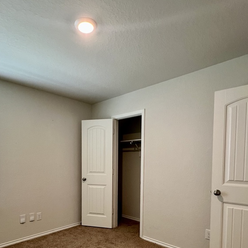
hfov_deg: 69.4
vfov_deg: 66.9
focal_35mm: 22
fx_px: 178
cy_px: 174
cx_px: 109
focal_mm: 1.57
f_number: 1.8
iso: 200
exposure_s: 1/60
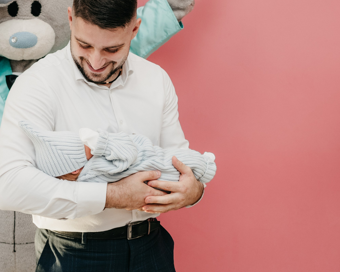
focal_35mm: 69
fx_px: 694
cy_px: 114
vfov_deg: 22.1
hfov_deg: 27.5
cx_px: 138
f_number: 4
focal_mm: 35
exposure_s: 1/160
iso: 640
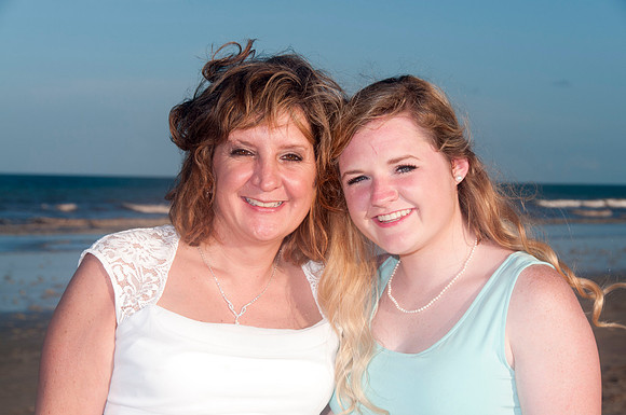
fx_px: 1954
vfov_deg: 12.1
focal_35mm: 112
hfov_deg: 18.2
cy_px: 208
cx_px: 313
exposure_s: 1/250
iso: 100
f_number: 11
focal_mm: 75
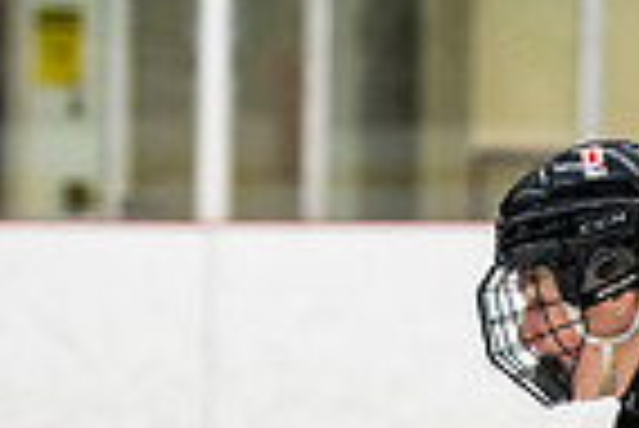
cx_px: 868
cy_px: 836
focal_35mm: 399
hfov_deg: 5.1
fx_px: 7089
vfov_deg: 3.4
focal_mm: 98
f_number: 3.2
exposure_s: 1/800
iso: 2500
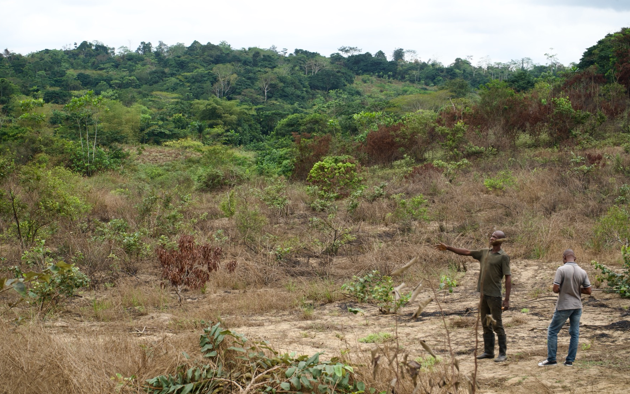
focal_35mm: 72
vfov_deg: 18.1
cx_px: 314
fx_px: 1236
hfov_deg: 28.6
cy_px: 204
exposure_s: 1/125
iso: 400
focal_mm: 70
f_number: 10
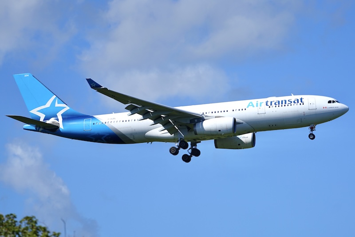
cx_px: 178
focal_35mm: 200
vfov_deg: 6.9
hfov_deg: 10.3
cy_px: 118
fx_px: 1972
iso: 100
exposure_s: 1/4000
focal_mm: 200
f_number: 2.8
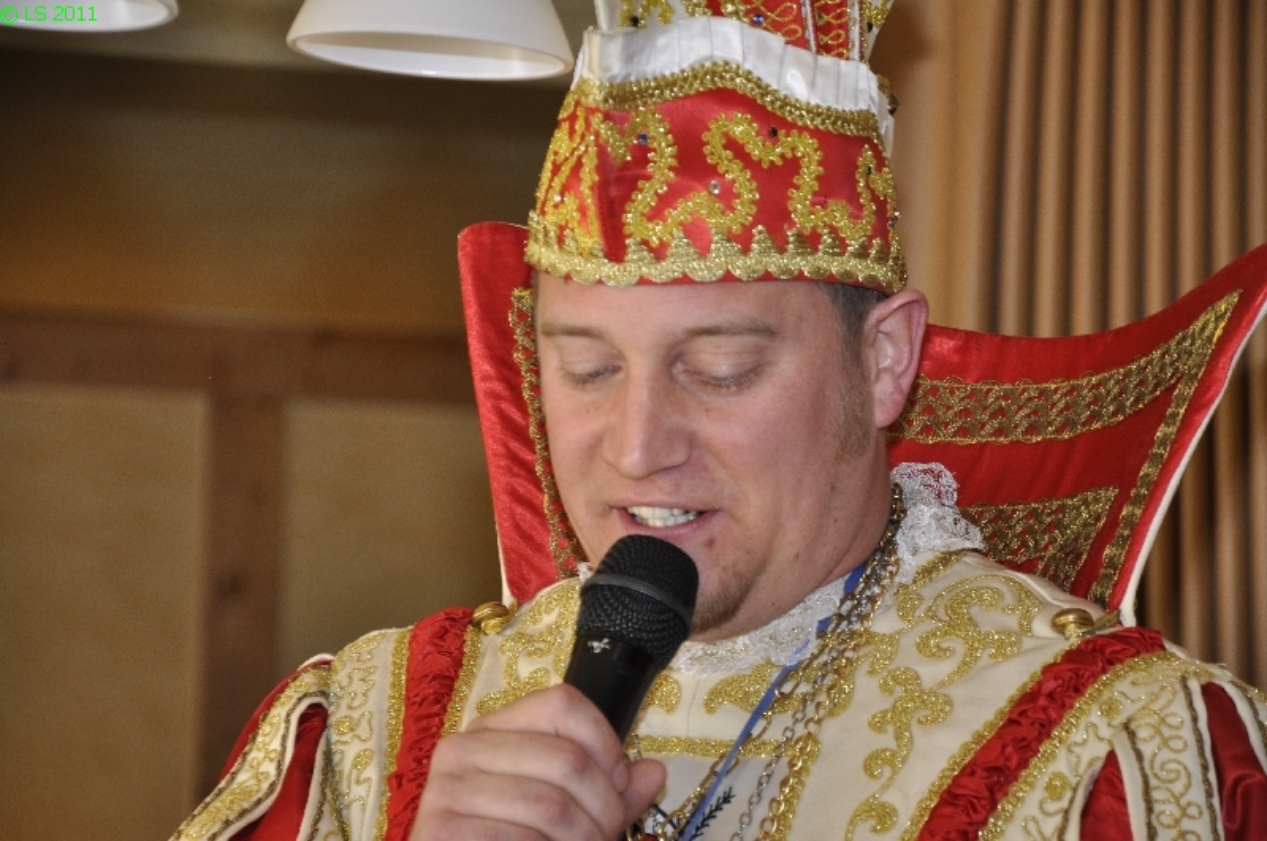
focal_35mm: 158
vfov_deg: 8.7
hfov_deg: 13.1
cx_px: 634
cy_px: 420
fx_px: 5535
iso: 400
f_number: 5.6
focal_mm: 105
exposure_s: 1/60
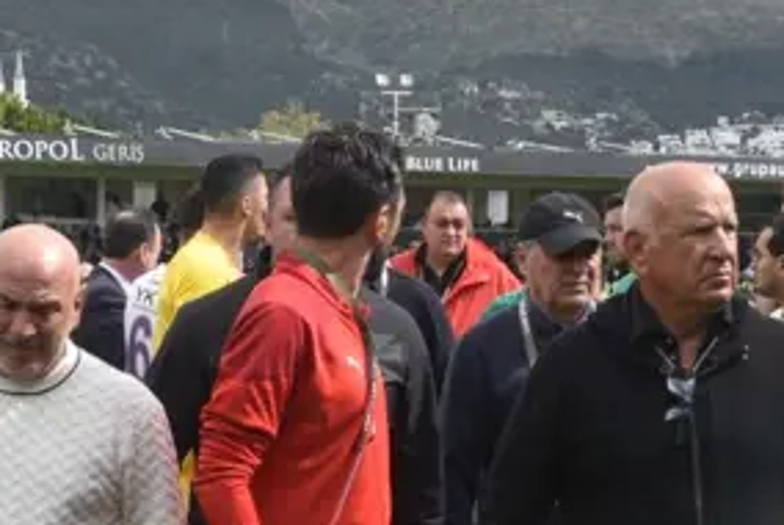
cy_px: 495
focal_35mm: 126
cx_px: 320
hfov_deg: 16.3
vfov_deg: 10.9
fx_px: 2737
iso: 360
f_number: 8
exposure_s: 1/500
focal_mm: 27
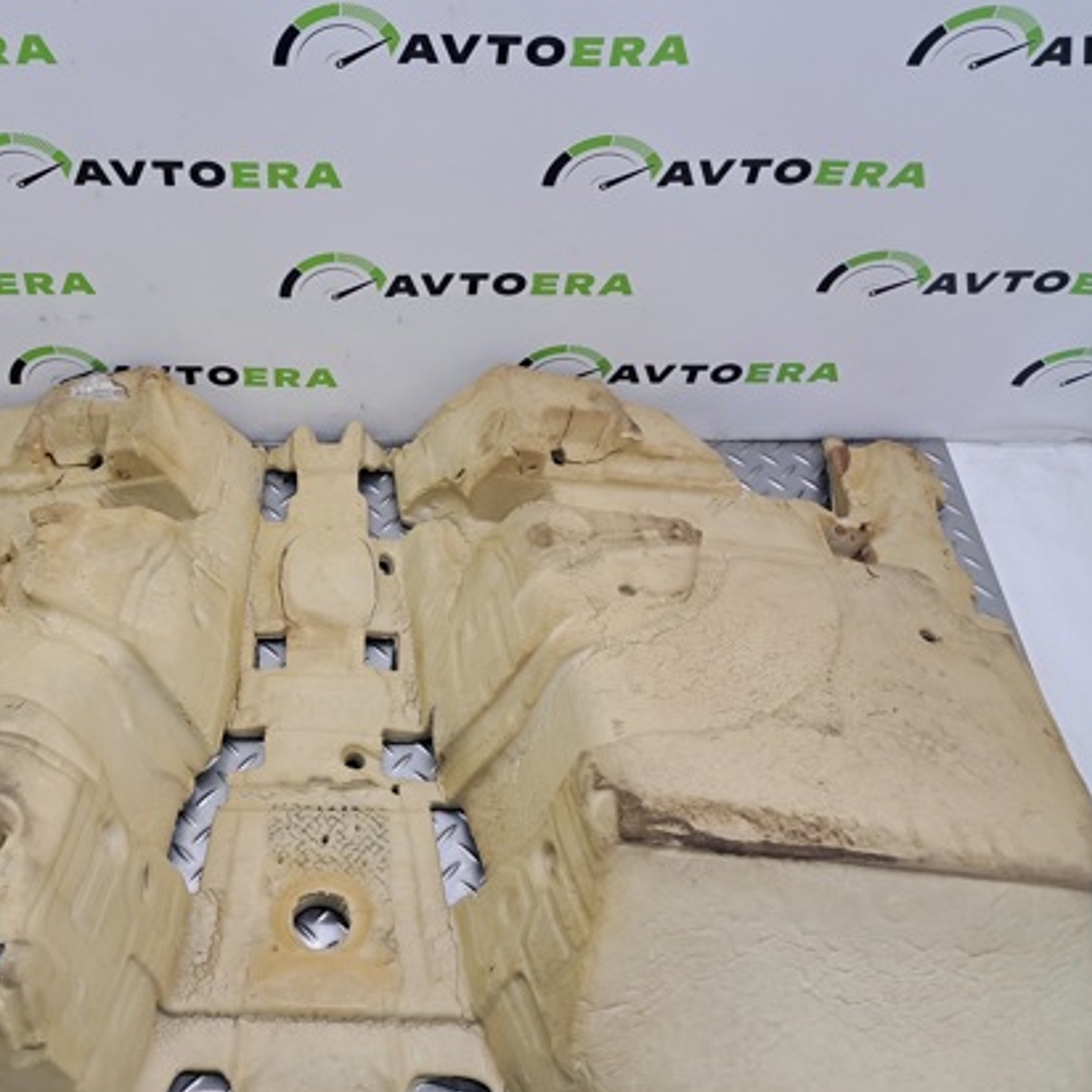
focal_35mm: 37
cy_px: 590
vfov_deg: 44.9
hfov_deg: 43.8
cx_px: 307
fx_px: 1321
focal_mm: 4
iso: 64
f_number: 1.8
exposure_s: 1/50
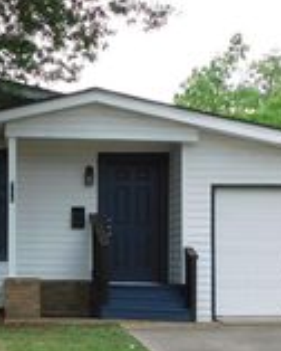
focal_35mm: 87
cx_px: -4
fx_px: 903
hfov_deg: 17.3
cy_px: 256
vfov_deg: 21.8
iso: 125
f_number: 3.2
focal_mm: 4.9
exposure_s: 1/250
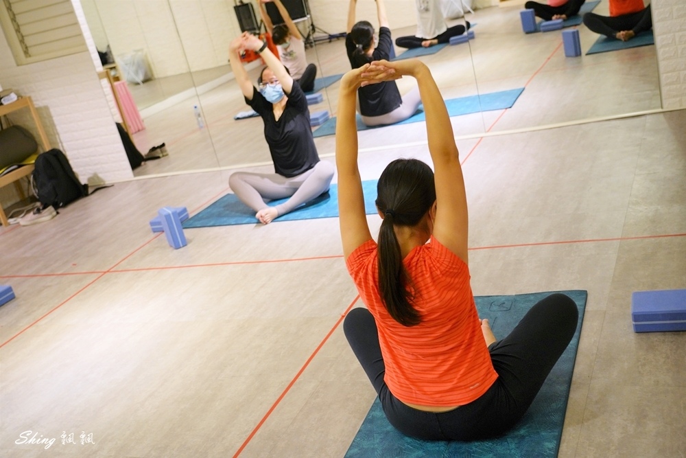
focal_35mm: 39
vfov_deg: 34.2
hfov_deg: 49.5
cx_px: 343
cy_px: 229
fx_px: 743
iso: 1250
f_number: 4
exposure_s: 1/40
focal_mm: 39
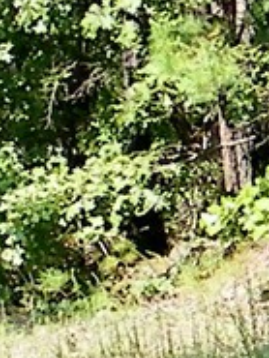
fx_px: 3012
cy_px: 172
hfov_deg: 5.1
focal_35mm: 291
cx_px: 461
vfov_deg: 6.8
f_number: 3.5
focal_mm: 5
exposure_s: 1/250
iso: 80
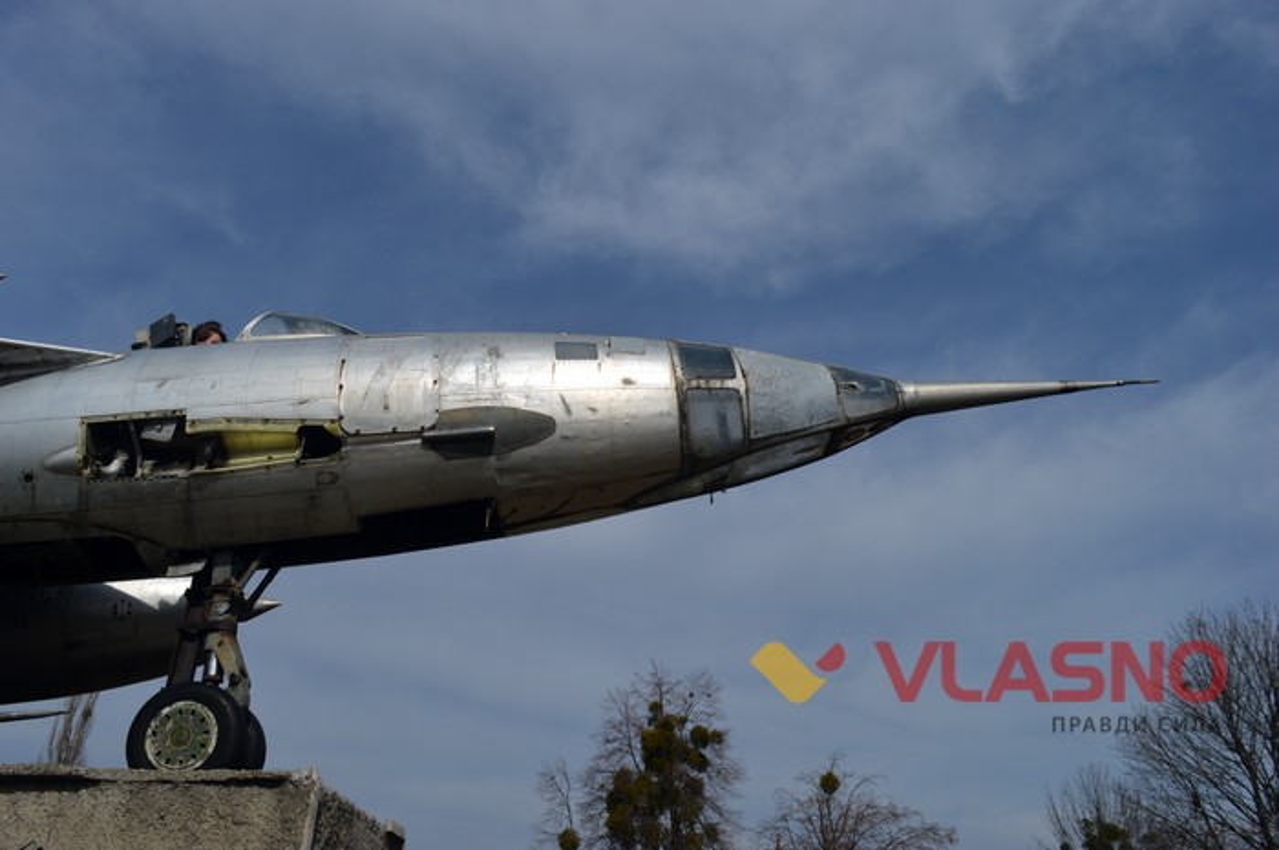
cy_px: 425
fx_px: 1597
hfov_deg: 43.6
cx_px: 640
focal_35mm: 45
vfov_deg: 29.8
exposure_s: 1/640
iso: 100
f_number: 13
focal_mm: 30
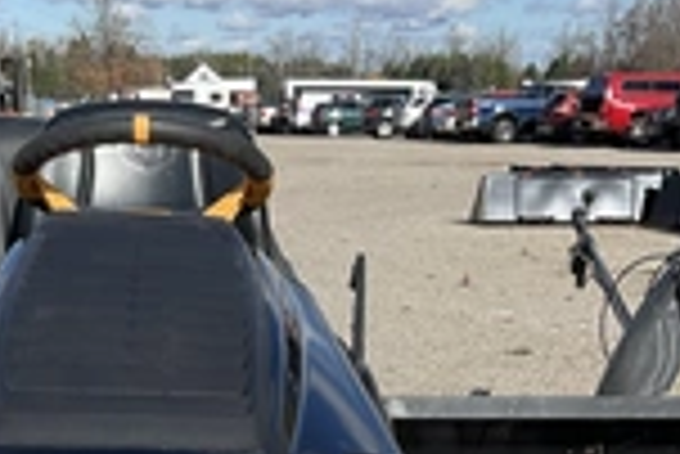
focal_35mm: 80
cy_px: 647
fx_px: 1513
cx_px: 198
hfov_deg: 25.1
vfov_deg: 15.9
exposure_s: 1/1786
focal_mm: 3
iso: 25
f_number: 1.8
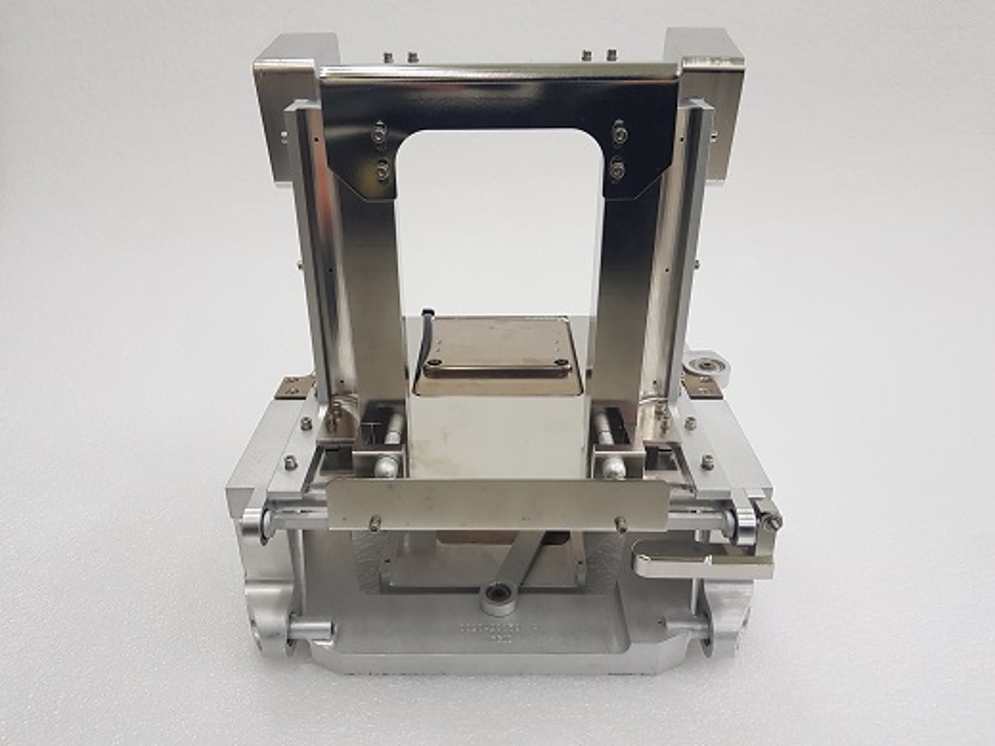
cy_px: 373
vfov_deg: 53.1
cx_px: 498
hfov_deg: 67.3
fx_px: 747
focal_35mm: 26
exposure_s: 1/60
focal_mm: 4.3
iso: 125
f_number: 1.7
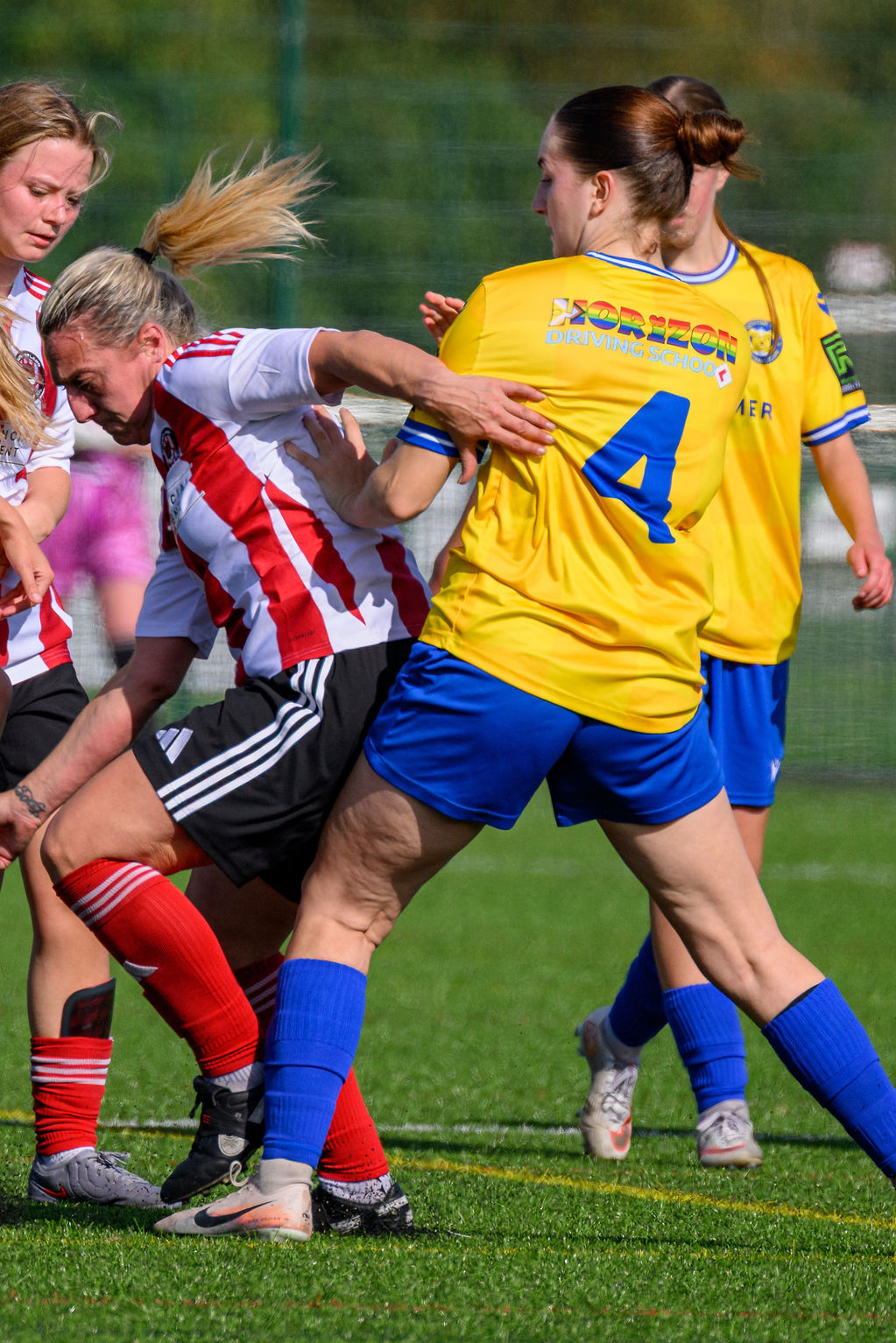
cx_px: 260
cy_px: 506
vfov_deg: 2.3
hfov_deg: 1.5
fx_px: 34187
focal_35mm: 916
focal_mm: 400
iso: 280
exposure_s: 1/2000
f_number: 5.6
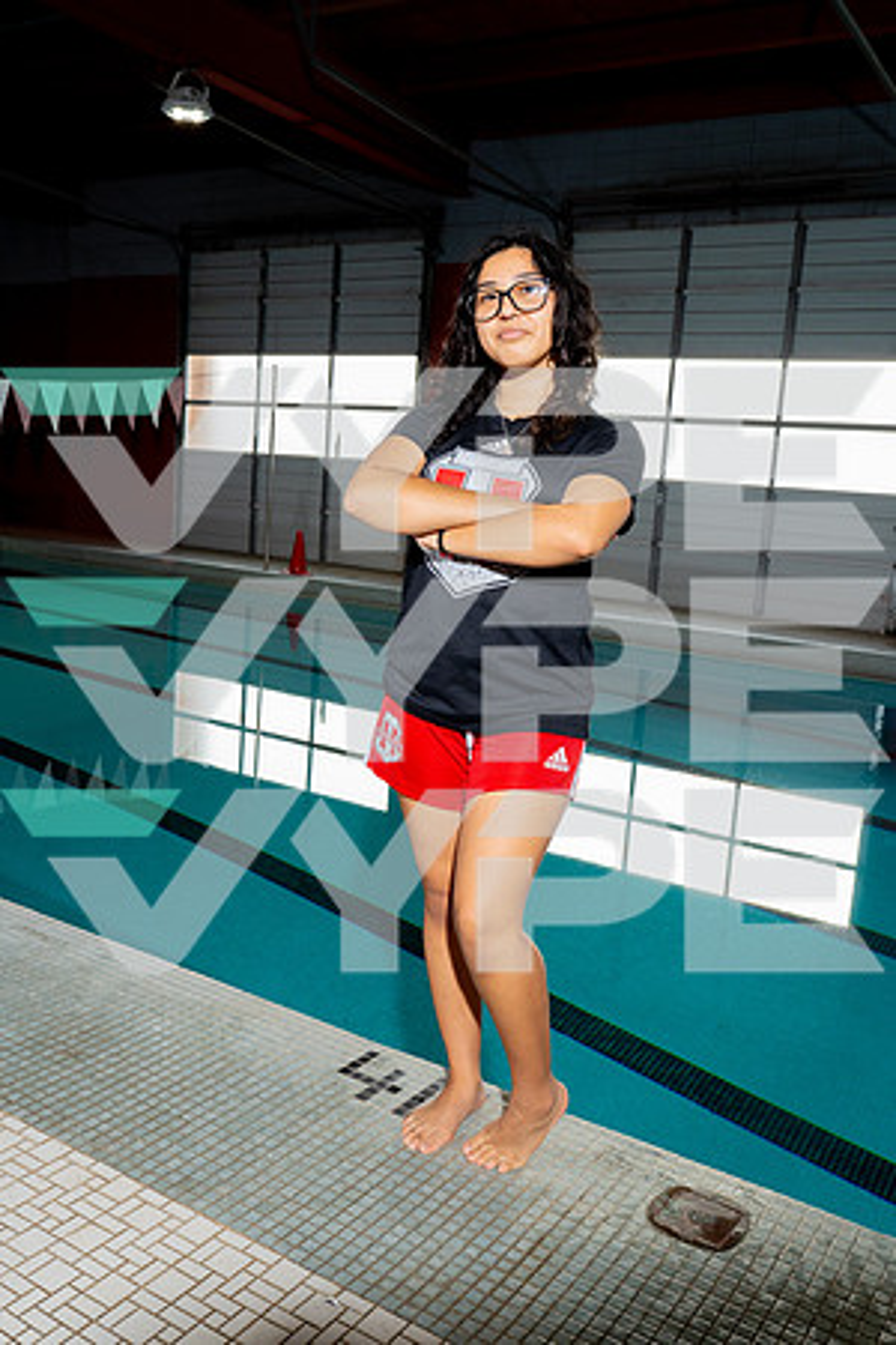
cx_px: 448
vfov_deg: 58.7
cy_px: 672
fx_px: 1195
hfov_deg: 41.1
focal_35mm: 32
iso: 1000
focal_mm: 32
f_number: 8
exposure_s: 1/250
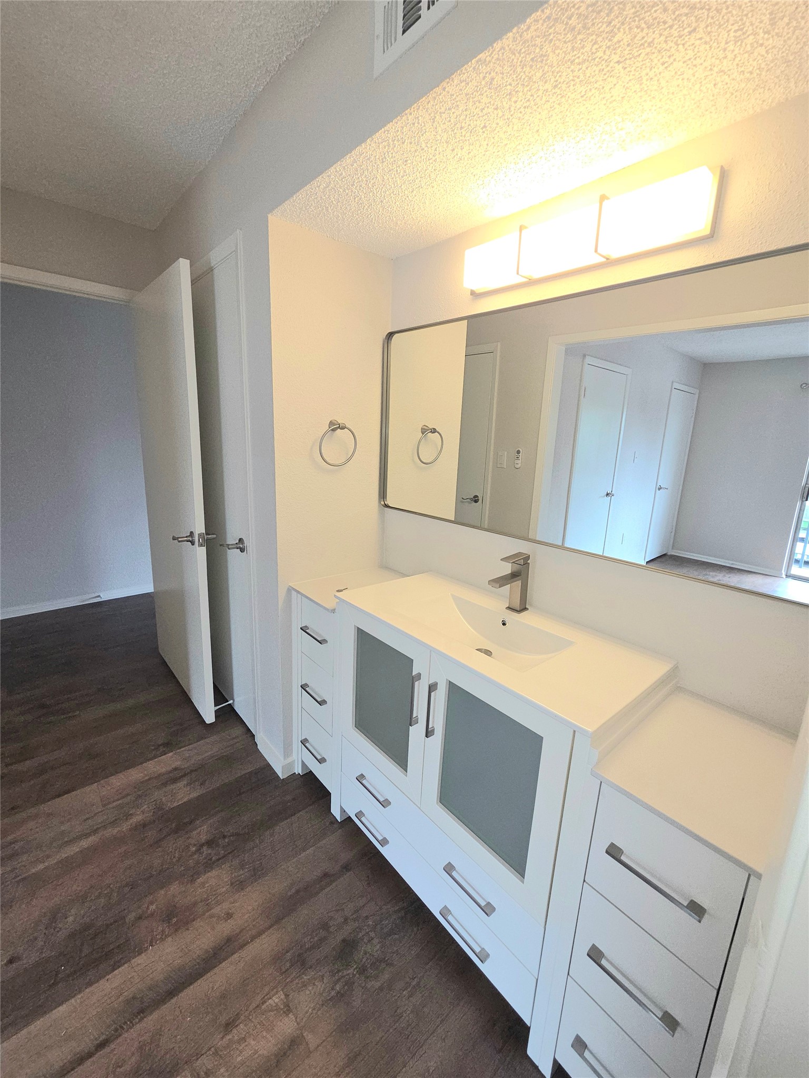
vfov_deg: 106.2
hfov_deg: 89.9
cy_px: 539
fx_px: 405
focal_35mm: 13
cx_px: 404
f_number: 2.2
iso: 50
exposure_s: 1/60.2
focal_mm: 2.2
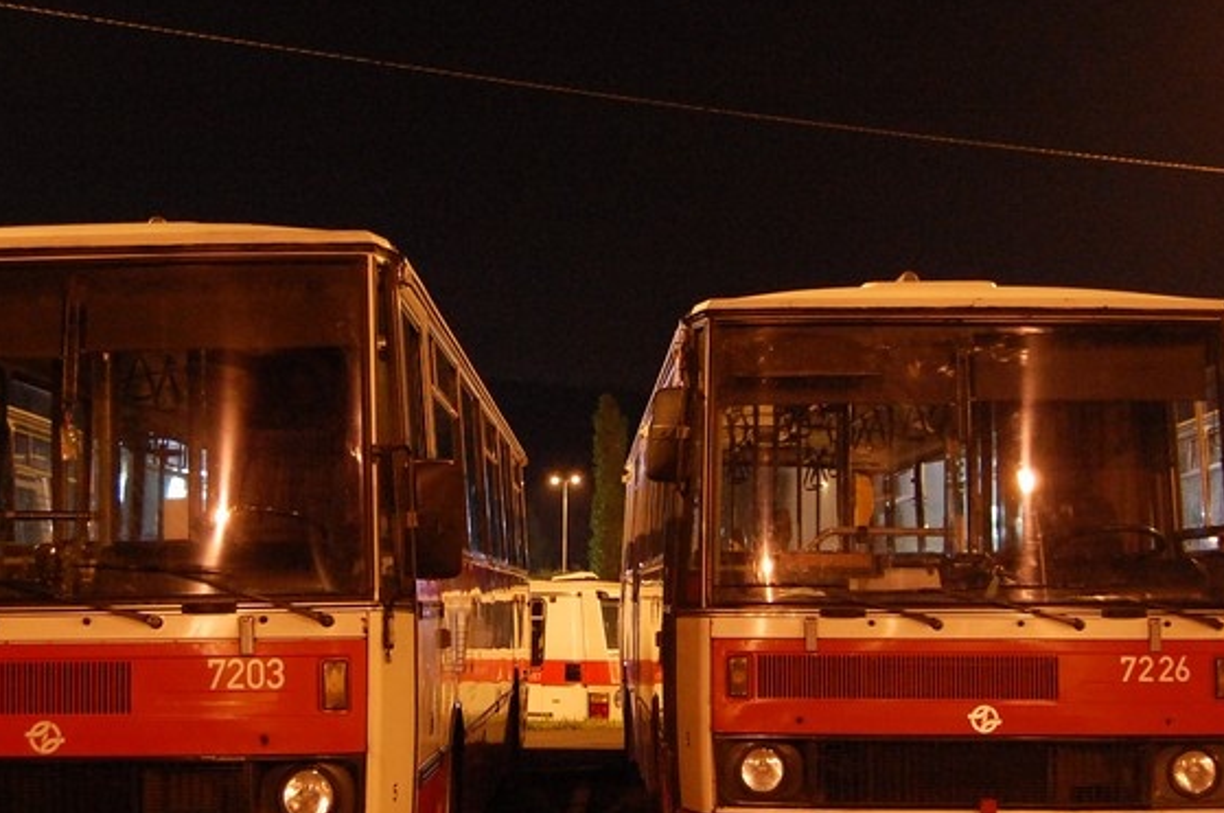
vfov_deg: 23.3
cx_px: 484
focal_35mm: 58
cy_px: 489
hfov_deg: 34.4
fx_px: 1969
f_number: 4
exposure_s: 1/2
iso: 1600
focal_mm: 24
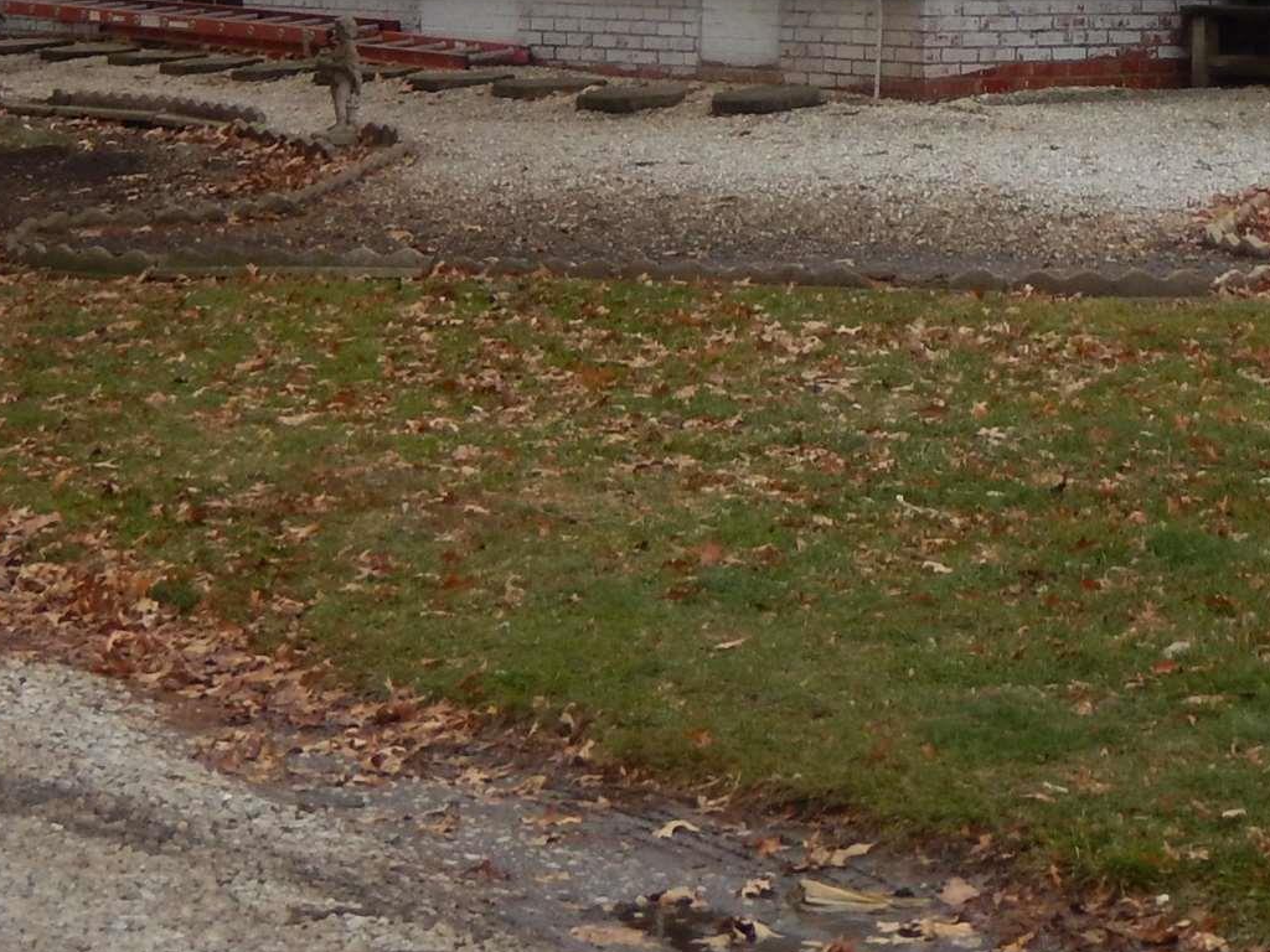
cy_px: -431
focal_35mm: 123
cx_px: 1039
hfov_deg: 15.9
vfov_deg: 11.6
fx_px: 4513
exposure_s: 1/125
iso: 125
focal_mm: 7.3
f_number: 4.2
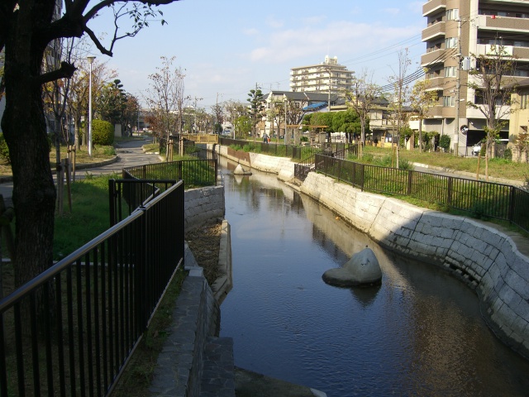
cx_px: 264
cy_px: 198
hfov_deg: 49.0
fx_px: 581
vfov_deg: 37.7
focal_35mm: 38
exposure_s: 1/400
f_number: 4
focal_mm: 7.9
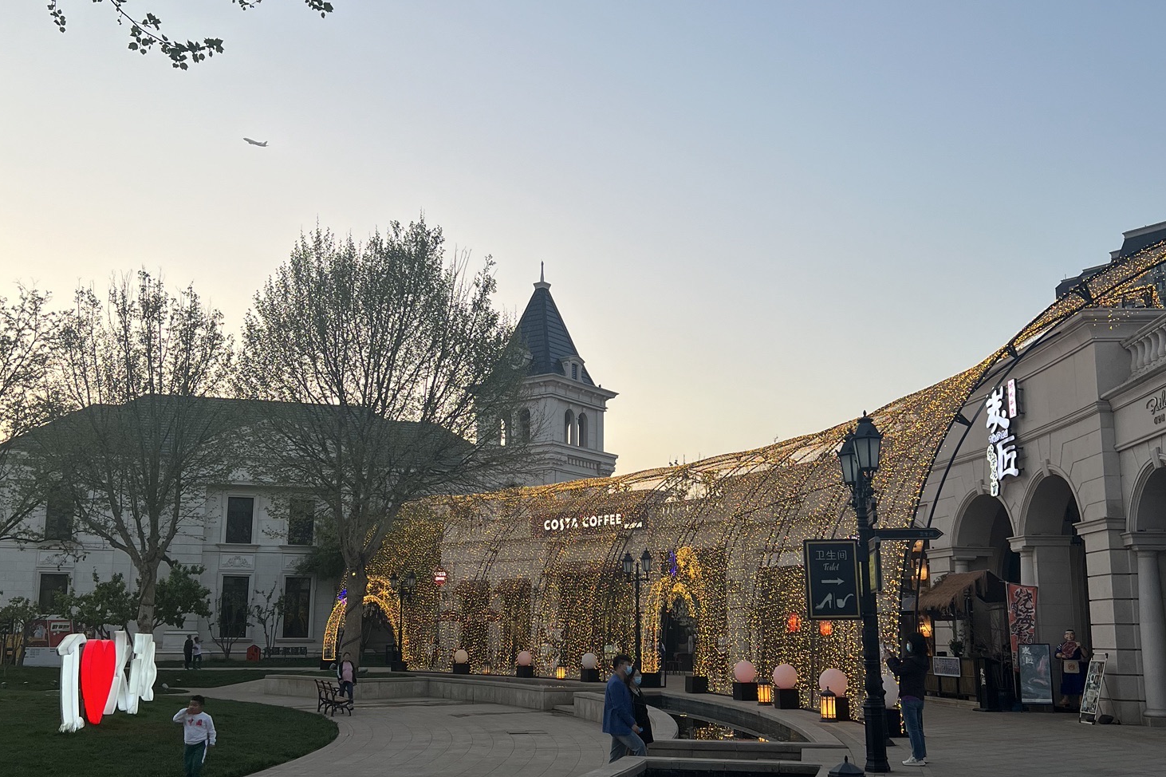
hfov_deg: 51.9
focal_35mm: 37
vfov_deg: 35.9
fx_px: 1198
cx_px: 576
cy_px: 408
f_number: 1.5
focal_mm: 5.7
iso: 50
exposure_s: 1/340
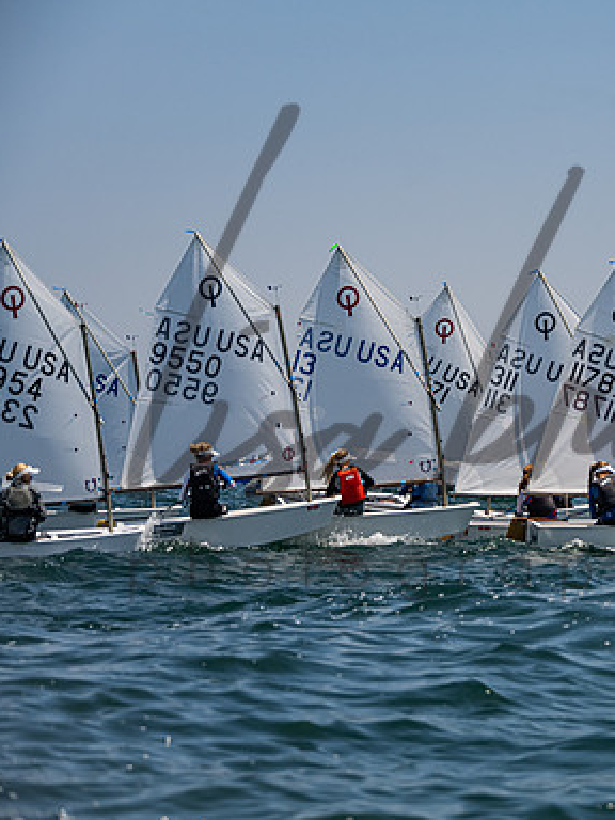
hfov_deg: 10.7
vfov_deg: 14.3
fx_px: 3269
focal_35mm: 138
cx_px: 604
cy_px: 409
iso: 500
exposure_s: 1/4000
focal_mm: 95
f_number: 6.3
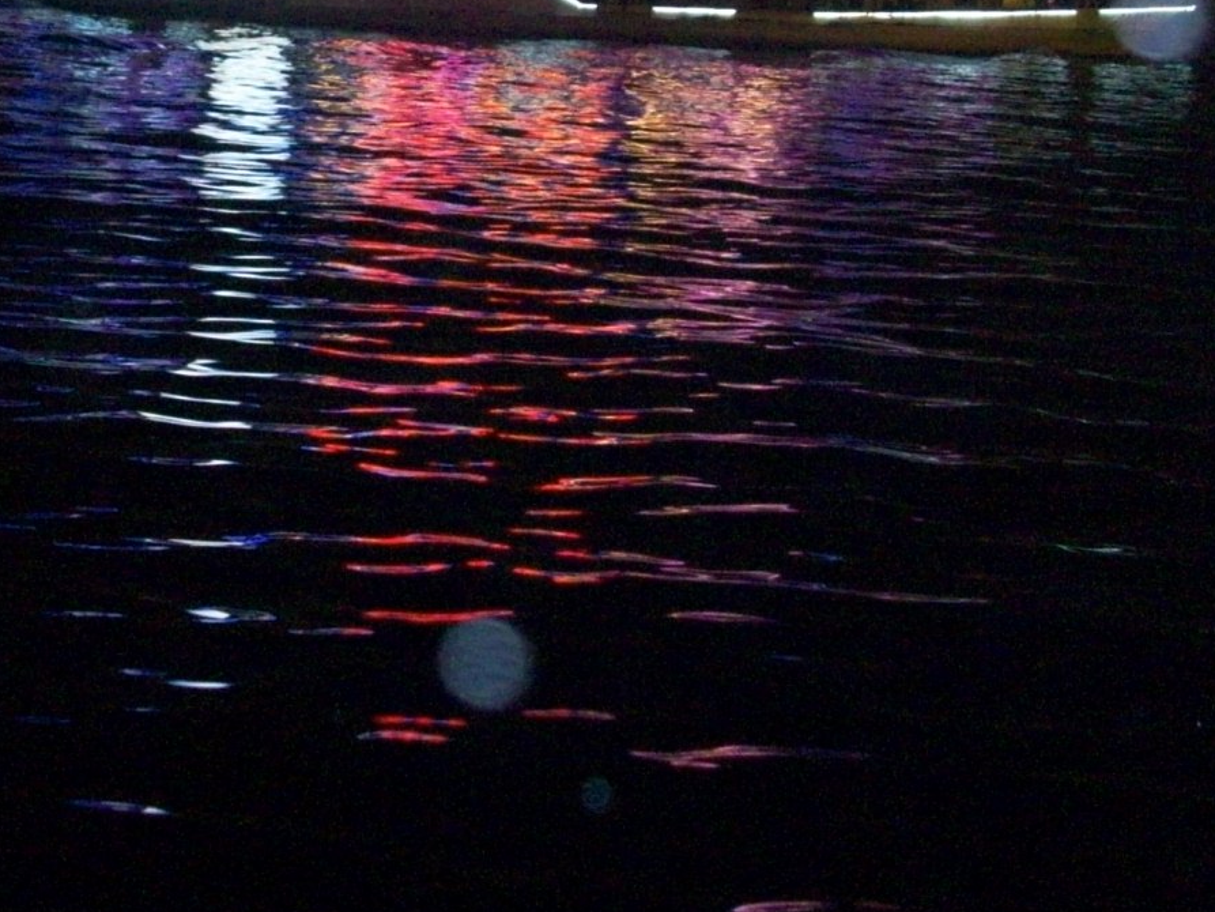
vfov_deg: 18.2
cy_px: -97
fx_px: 2738
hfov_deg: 24.8
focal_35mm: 78
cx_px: 362
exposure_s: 1/30
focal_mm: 5.7
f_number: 2.8
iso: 320
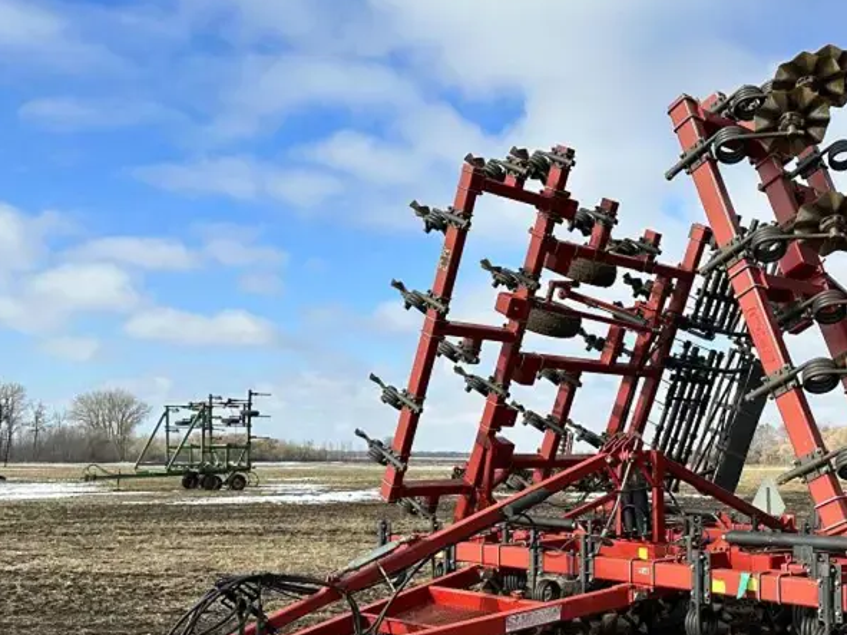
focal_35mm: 39
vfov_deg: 36.4
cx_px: 635
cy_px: 427
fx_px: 954
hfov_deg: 46.2
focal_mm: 6.86
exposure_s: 1/3472
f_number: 1.78
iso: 80
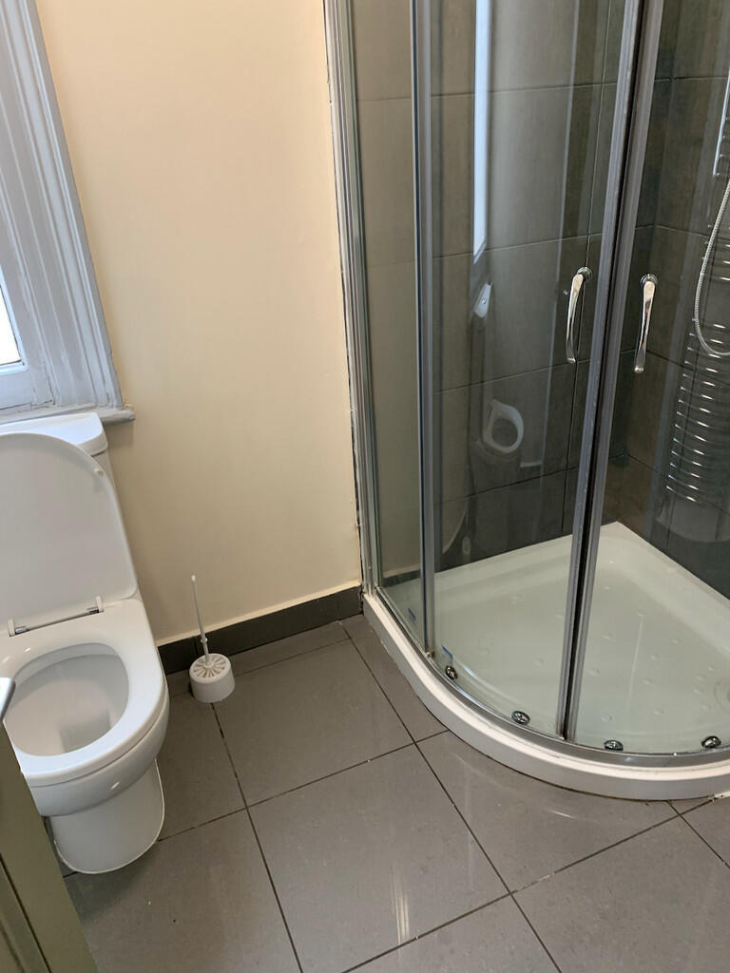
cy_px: 486
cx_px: 365
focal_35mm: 26
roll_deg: +4.7
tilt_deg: -27.2
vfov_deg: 67.3
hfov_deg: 53.1
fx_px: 731
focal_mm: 4.25
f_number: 1.8
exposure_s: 1/60
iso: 160
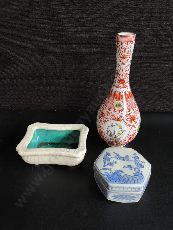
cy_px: 115
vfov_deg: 65.3
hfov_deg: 51.4
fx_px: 180
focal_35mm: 27
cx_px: 86
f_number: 2
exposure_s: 1/100
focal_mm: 2.87
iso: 40
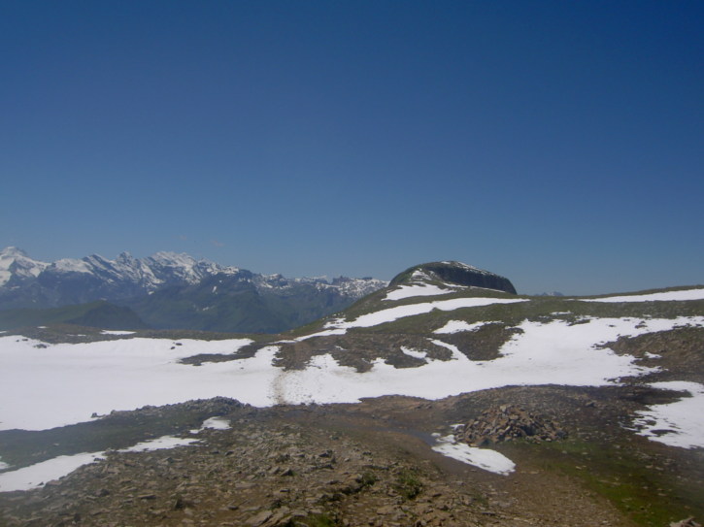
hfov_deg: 54.0
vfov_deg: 41.8
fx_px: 691
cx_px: 352
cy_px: 264
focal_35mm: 34
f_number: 4.7
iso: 50
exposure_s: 1/1000
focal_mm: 5.6
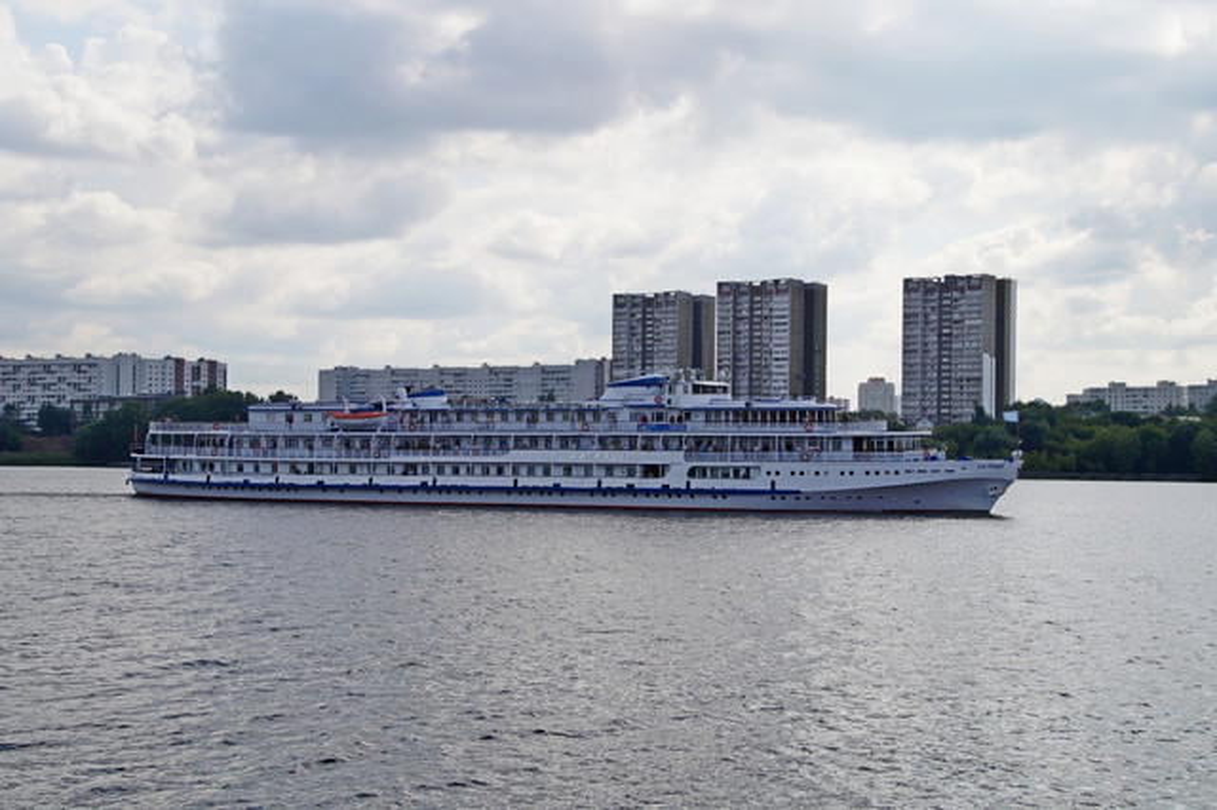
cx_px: 608
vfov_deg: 25.7
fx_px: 1774
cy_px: 405
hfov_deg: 37.9
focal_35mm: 52
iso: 100
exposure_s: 1/320
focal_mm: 35
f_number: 11
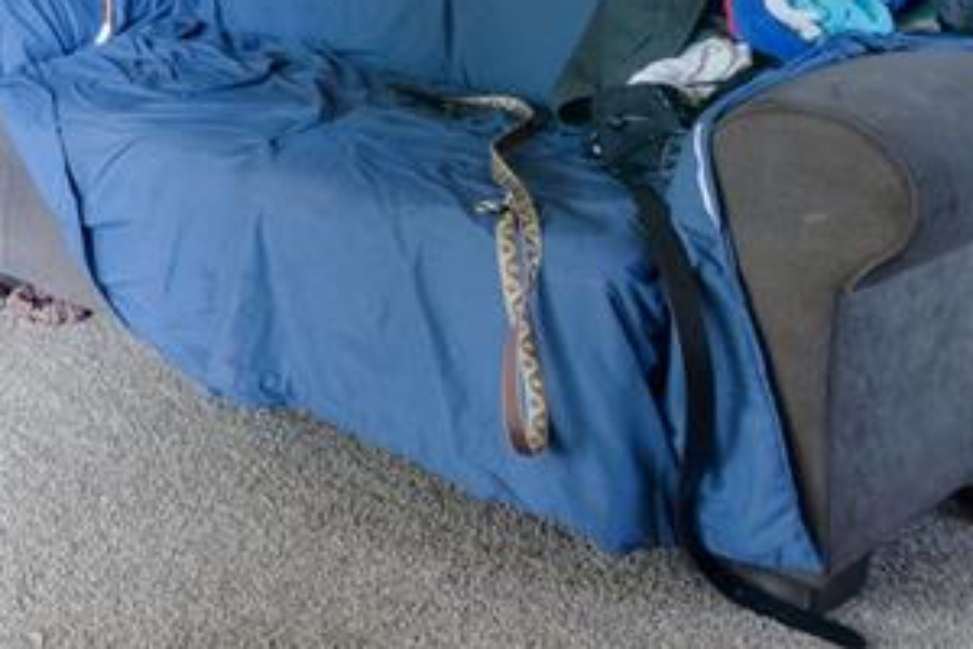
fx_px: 1567
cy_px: -105
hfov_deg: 27.7
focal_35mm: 58
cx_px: -337
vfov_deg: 21.8
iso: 400
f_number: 9
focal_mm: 17
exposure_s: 1/5
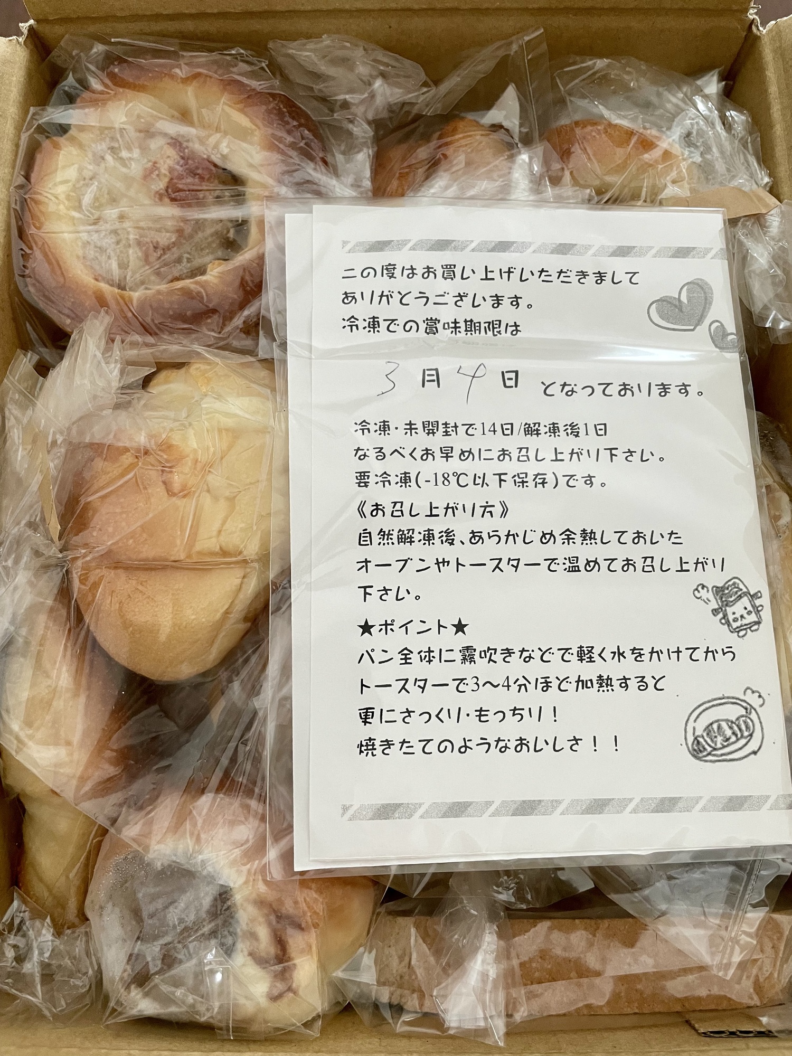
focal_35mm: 26
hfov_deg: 53.1
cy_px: 528
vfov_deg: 67.3
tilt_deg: -76.8
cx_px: 396
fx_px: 793
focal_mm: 4.2
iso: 160
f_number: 1.6
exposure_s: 1/60
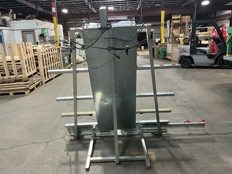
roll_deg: +2.3
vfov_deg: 48.2
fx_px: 194
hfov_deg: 61.7
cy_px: 87
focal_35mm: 29
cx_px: 116
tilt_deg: -13.6
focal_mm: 3
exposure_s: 1/58
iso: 320
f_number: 1.8
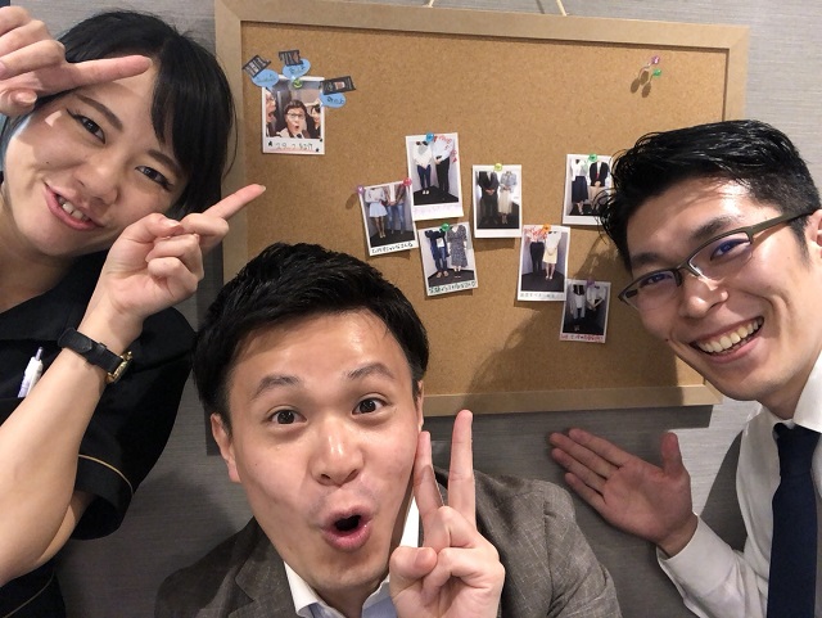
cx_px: 411
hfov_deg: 56.8
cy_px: 309
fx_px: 760
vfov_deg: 44.2
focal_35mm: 32
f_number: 2.2
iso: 160
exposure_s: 1/50
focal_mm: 2.87
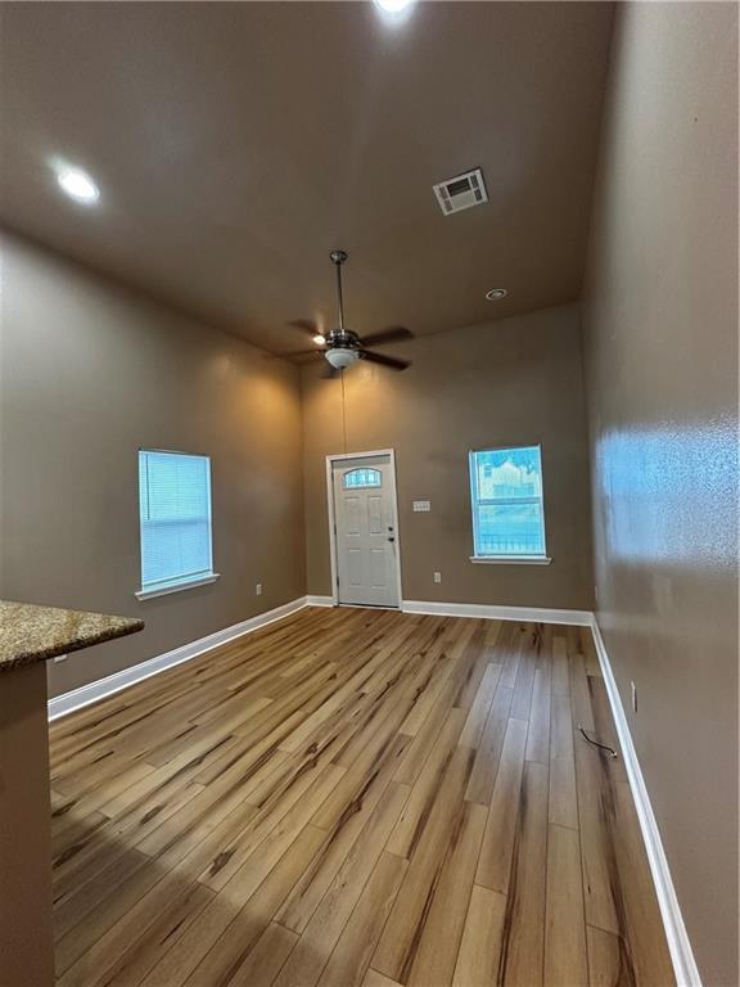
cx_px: 370
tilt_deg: +1.9
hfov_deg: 85.7
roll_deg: +1.4
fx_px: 399
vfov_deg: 102.1
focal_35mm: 14
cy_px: 494
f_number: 2.2
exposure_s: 1/60
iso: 400
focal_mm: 2.22
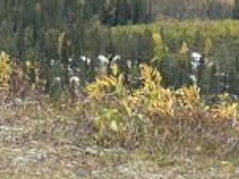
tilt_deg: -6.2
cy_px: -139
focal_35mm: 264
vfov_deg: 5.5
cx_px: -150
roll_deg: -1.1
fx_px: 1821
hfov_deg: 7.3
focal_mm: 6
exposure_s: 1/390
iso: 25
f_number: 2
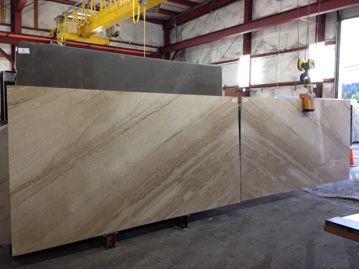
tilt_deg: -2.9
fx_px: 342
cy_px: 134
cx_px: 180
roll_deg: -0.9
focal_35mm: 33
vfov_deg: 42.9
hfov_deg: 55.4
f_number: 2.4
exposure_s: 1/20
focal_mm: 4.12
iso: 80
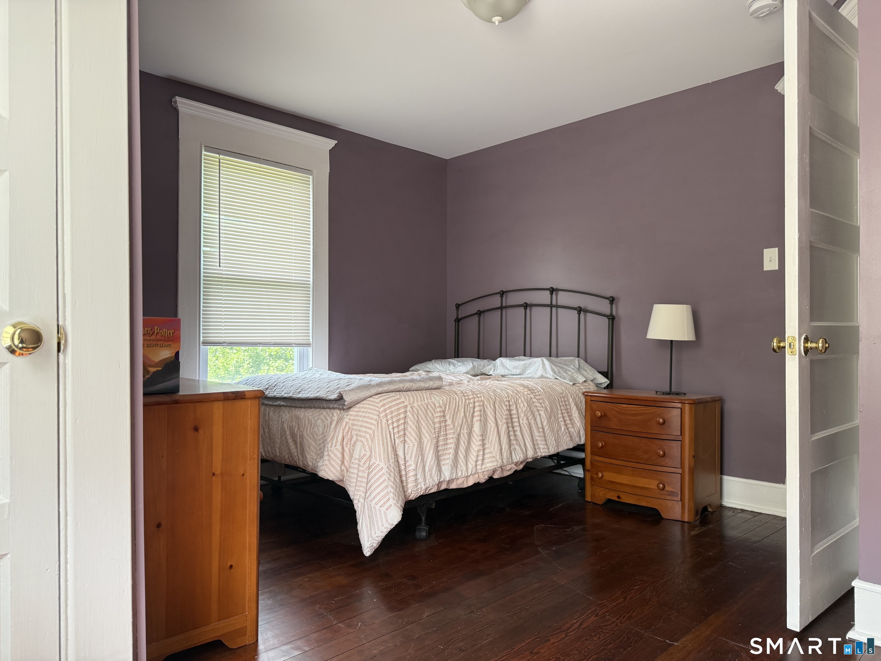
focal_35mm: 24
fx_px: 611
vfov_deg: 56.8
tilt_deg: +1.2
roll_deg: -0.1
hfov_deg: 71.6
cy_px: 330
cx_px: 440
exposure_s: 1/121
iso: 160
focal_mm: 6.76
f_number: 1.78
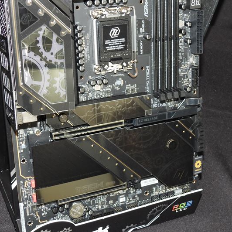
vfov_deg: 25.4
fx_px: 516
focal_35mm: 68
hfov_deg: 25.4
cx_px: 115
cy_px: 112
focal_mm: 7.1
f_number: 3.2
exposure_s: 1/30
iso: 200
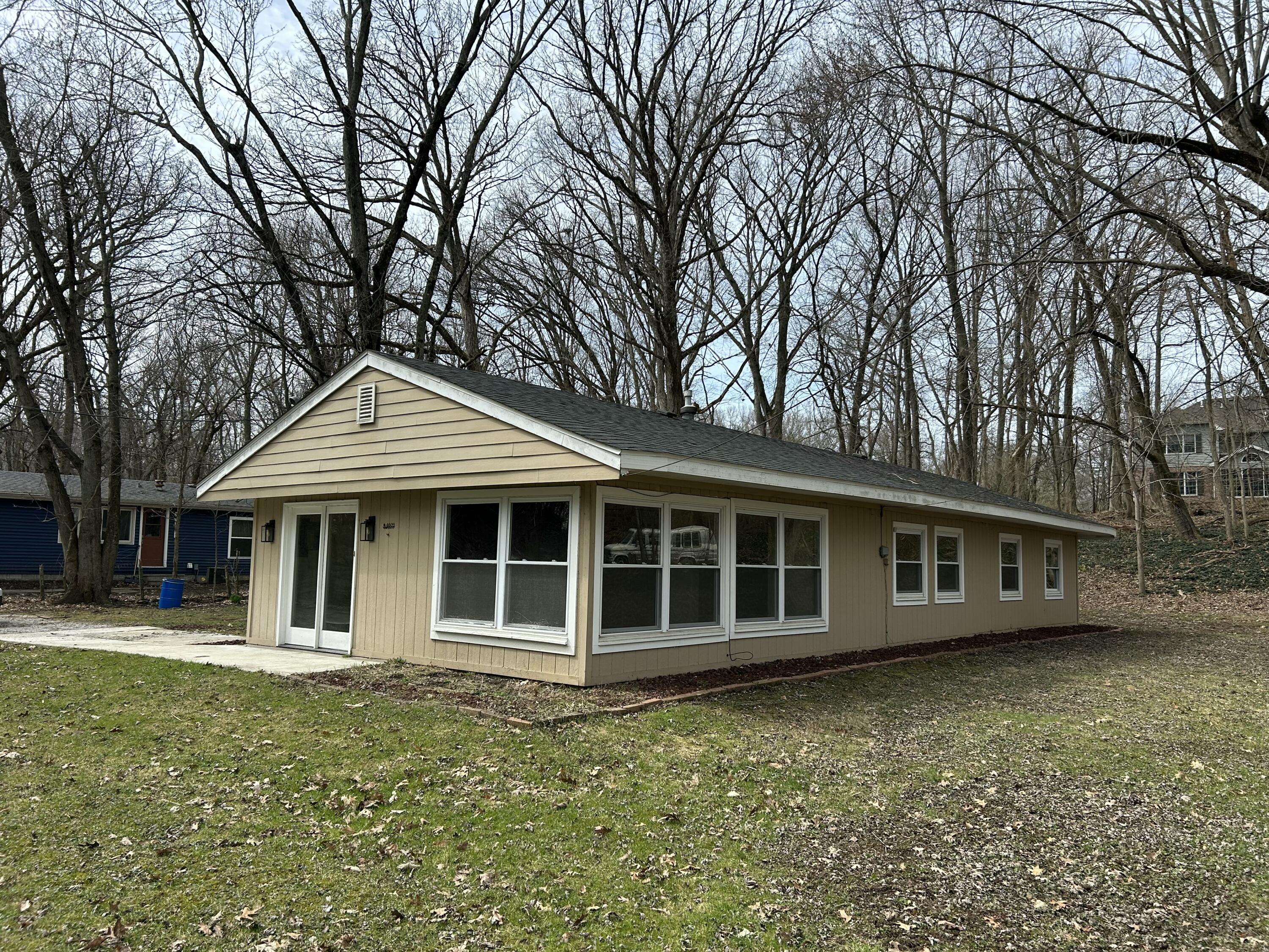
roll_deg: -0.8
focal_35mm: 26
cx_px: 634
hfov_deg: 67.3
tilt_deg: +3.6
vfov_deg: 53.1
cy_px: 476
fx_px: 953
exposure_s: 1/2404
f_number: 1.5
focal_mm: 5.7
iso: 50
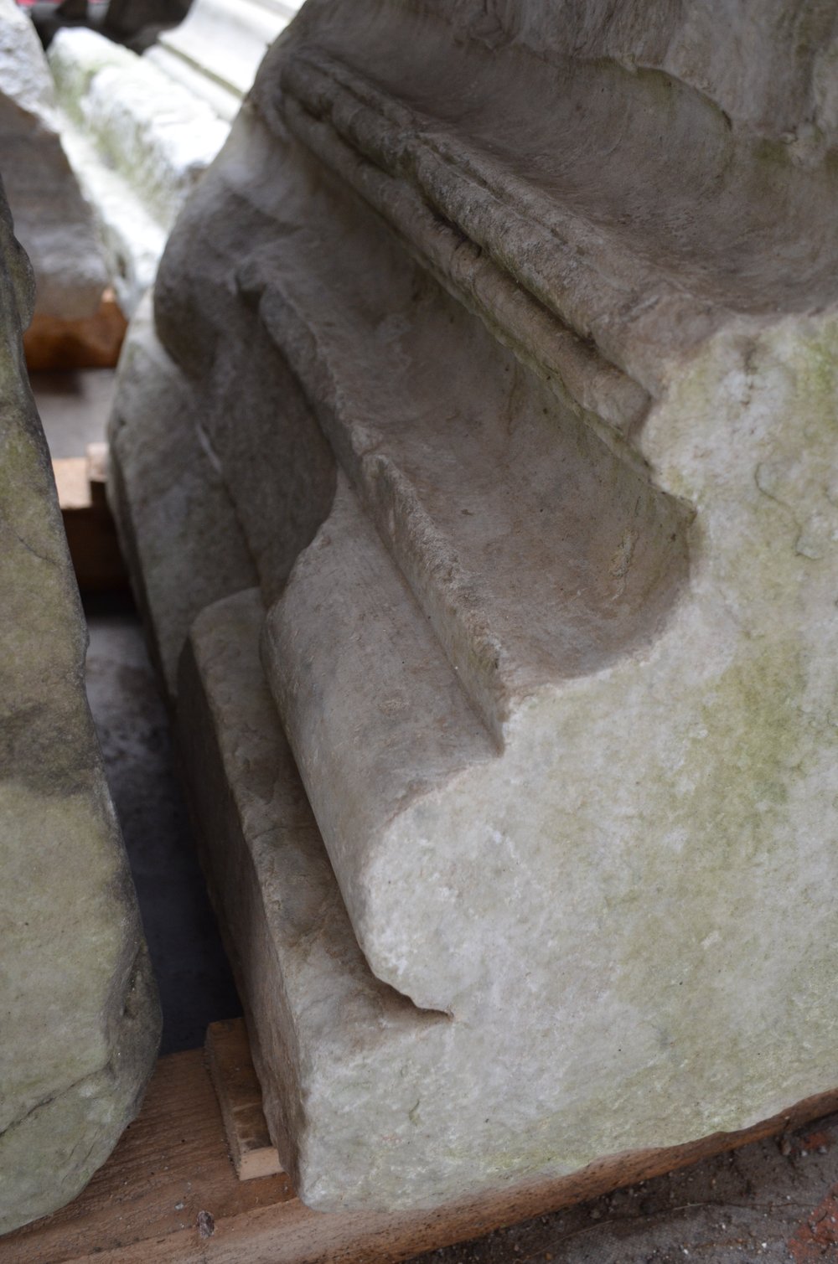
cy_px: 632
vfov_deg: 57.3
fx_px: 1157
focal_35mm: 33
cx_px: 419
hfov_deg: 39.8
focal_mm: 22
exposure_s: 1/60
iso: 800
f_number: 3.8
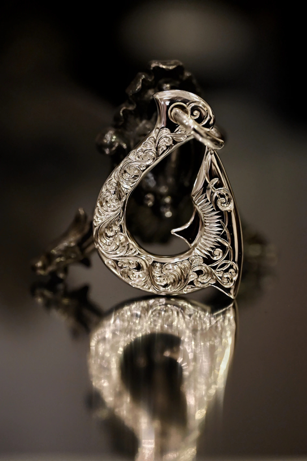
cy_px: 230
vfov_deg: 19.5
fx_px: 1345
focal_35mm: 105
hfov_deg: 13.0
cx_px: 154
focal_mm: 105
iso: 6400
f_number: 3.5
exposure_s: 1/200
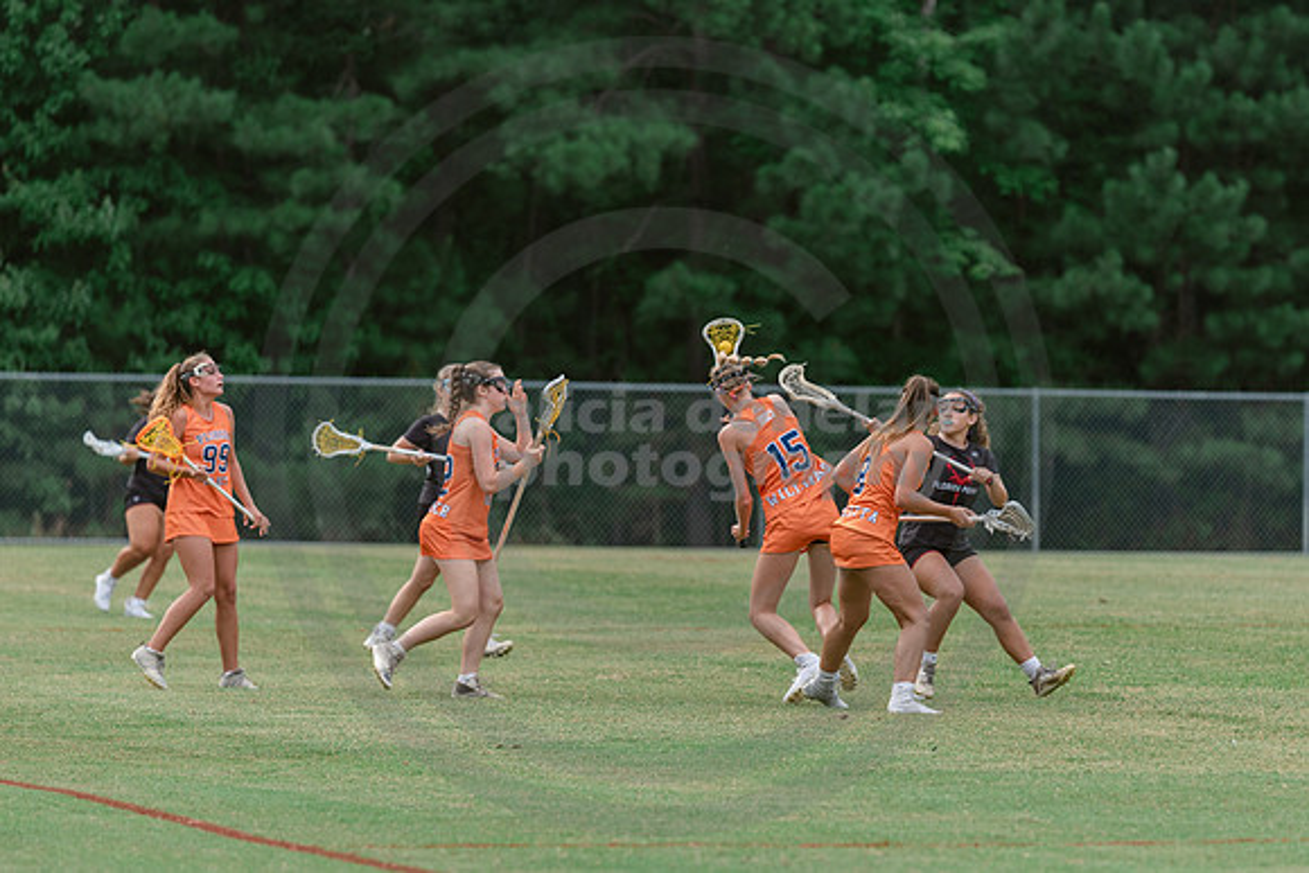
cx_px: 807
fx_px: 9782
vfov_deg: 5.1
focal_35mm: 269
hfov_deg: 7.7
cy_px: 490
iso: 250
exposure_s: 1/640
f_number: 3.2
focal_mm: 200
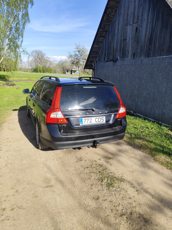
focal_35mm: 24
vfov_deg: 71.6
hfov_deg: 56.8
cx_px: 89
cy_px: 112
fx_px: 159
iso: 50
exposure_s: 1/669
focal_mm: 6.19
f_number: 1.65
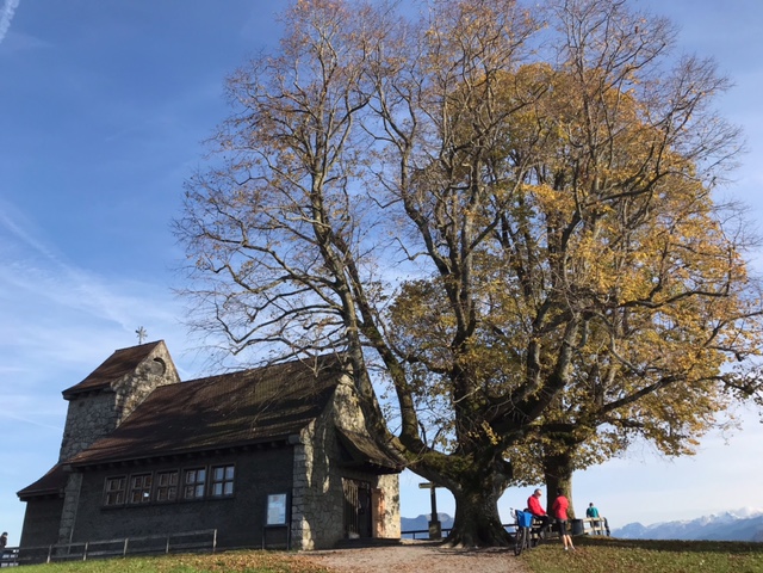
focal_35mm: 28
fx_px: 617
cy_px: 286
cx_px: 382
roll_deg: +1.7
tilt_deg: +25.4
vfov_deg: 49.7
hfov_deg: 63.4
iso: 20
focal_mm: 3.99
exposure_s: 1/1368
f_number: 1.8
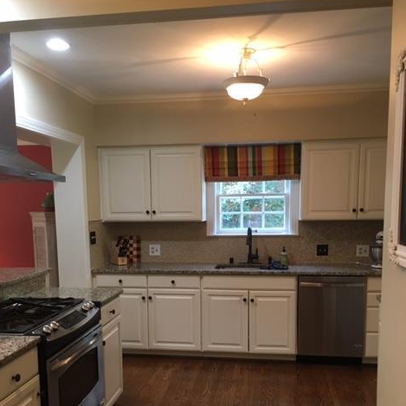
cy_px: 267
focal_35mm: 35
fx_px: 464
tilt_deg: -7.2
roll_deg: +0.8
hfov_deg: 47.2
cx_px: 203
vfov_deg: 46.5
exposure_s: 1/30
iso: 125
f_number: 2.2
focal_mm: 4.15
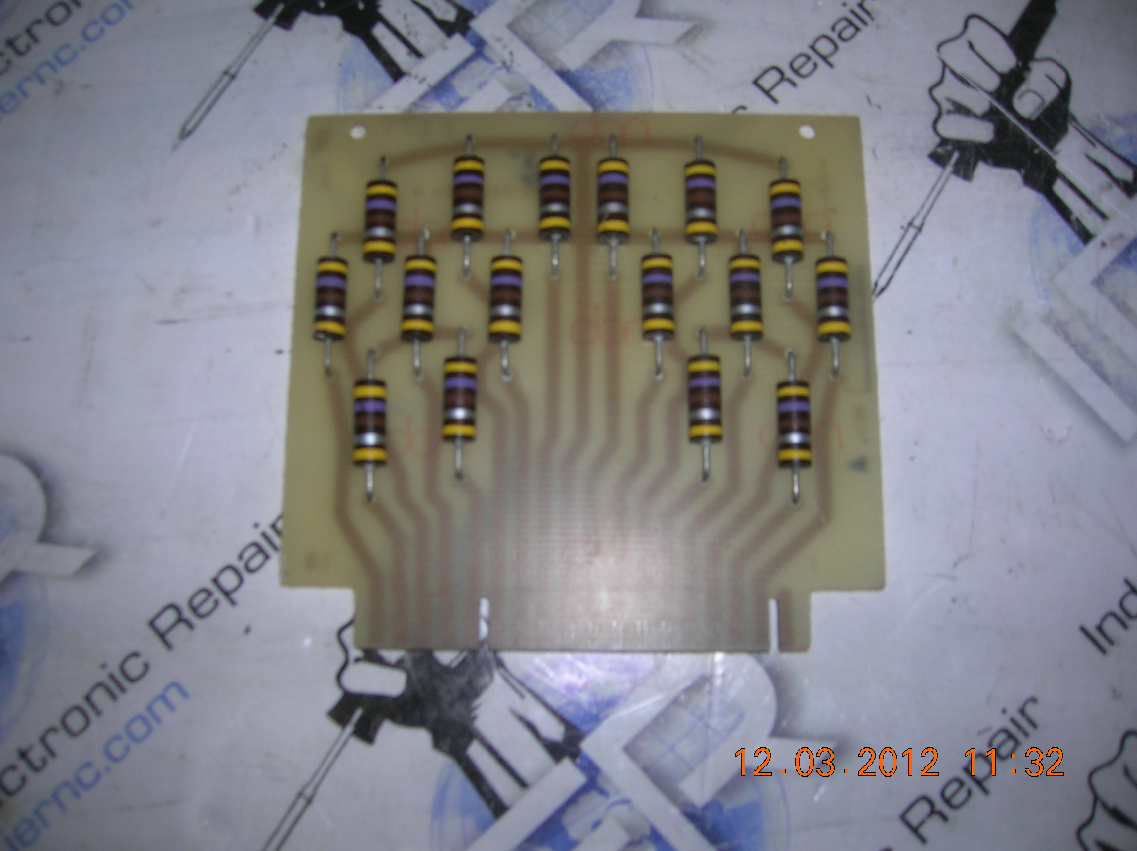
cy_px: 426
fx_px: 1116
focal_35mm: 34
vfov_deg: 41.7
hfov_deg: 54.0
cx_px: 568
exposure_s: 1/60.1
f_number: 2.9
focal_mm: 5.7
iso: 50
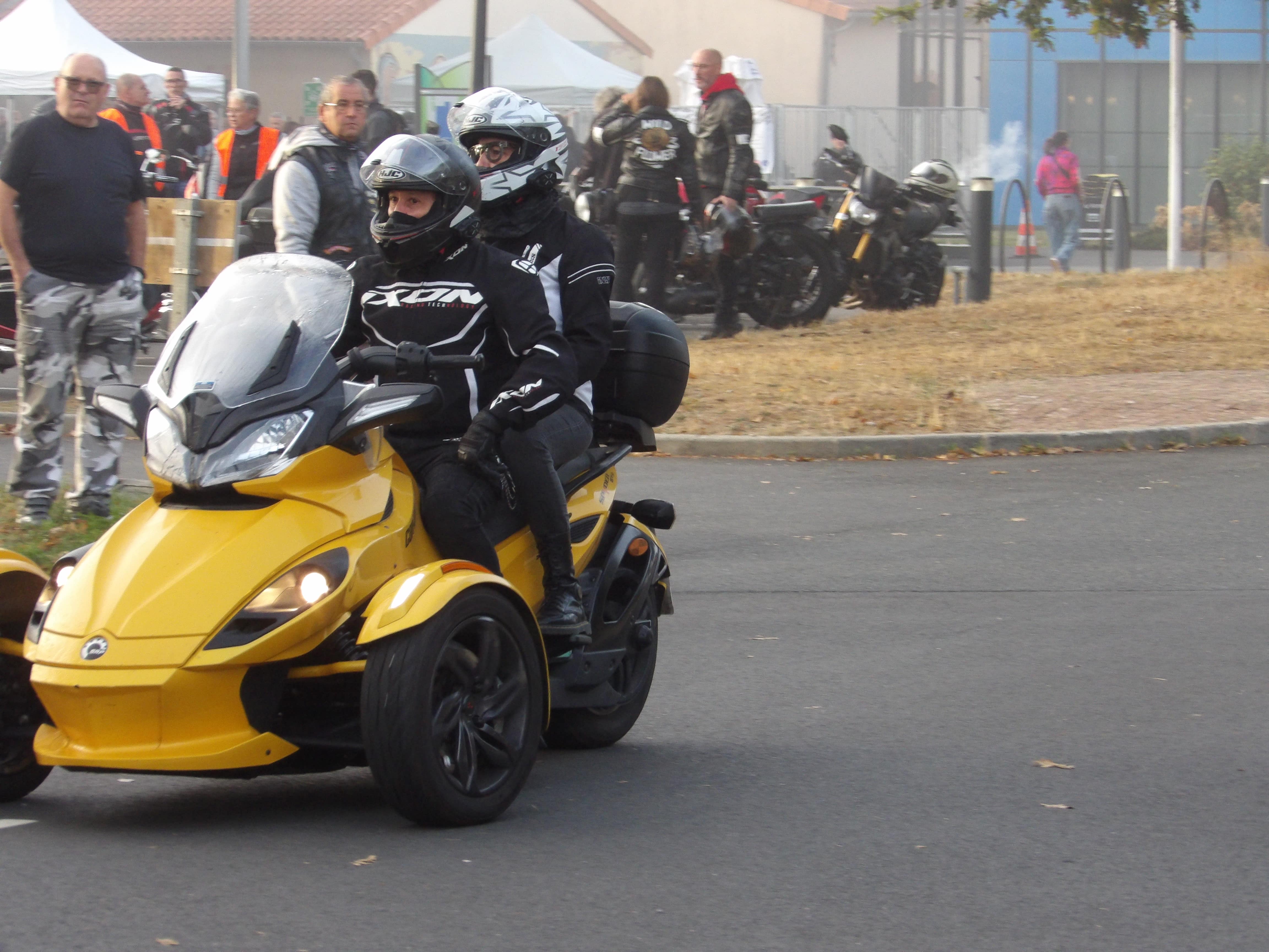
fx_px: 6195
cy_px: 476
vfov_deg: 8.8
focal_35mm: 169
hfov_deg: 11.7
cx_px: 634
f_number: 4.4
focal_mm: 30.2
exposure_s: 1/100
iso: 270
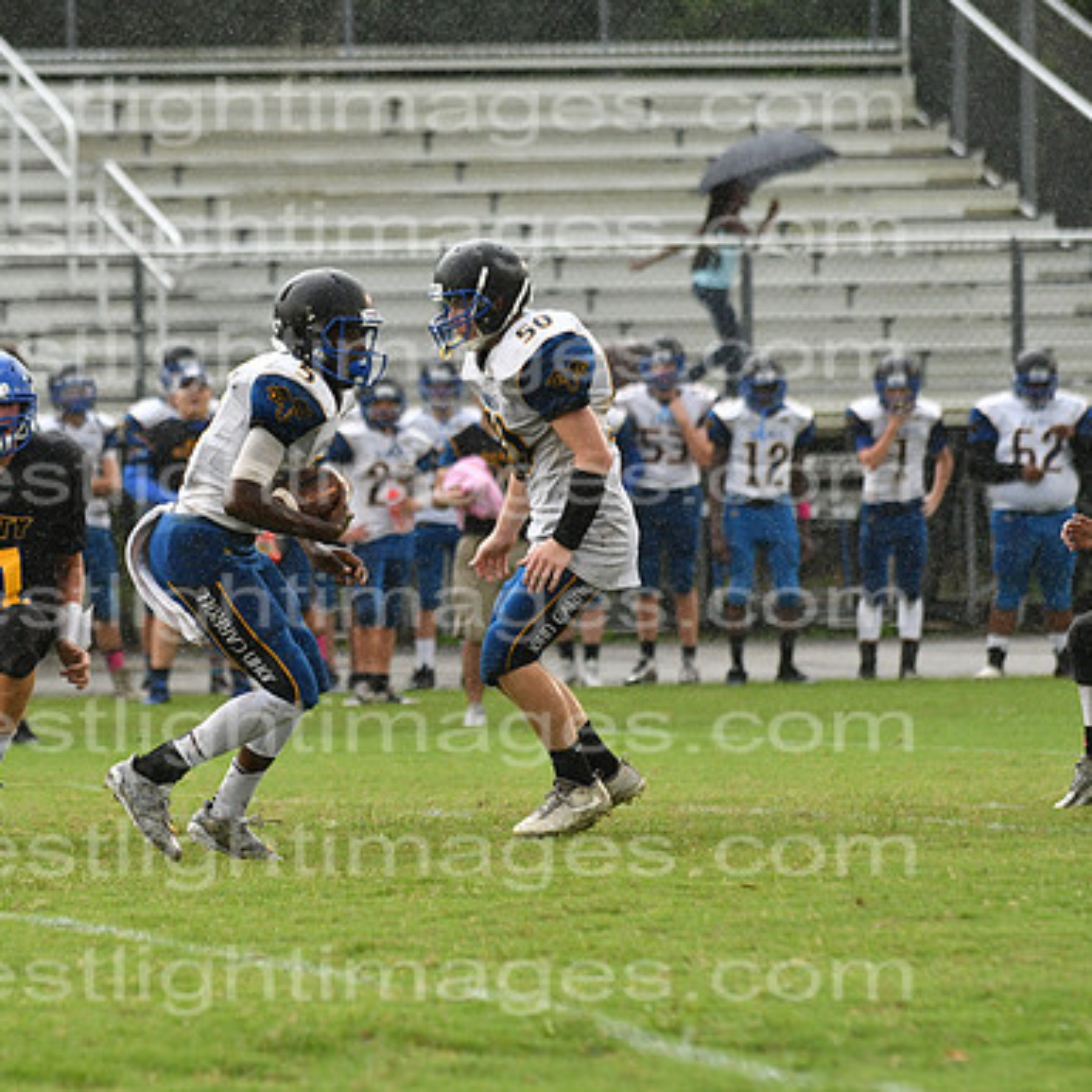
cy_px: 546
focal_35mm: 269
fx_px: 9601
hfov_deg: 6.5
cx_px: 272
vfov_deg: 6.5
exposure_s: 1/1000
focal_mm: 140
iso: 1000
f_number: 3.5
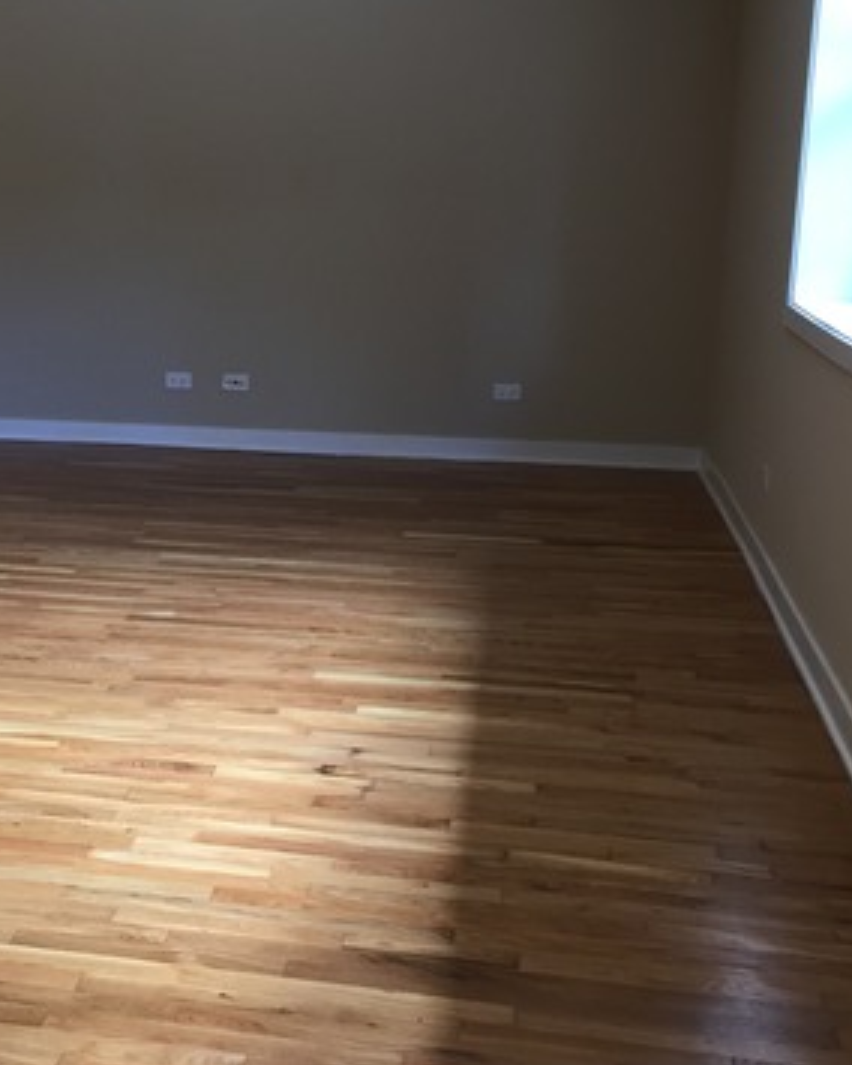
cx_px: 144
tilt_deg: -12.9
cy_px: 546
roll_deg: -0.3
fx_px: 1608
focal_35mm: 51
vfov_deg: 36.7
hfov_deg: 28.9
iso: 40
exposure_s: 1/30
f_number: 2.2
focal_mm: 4.15
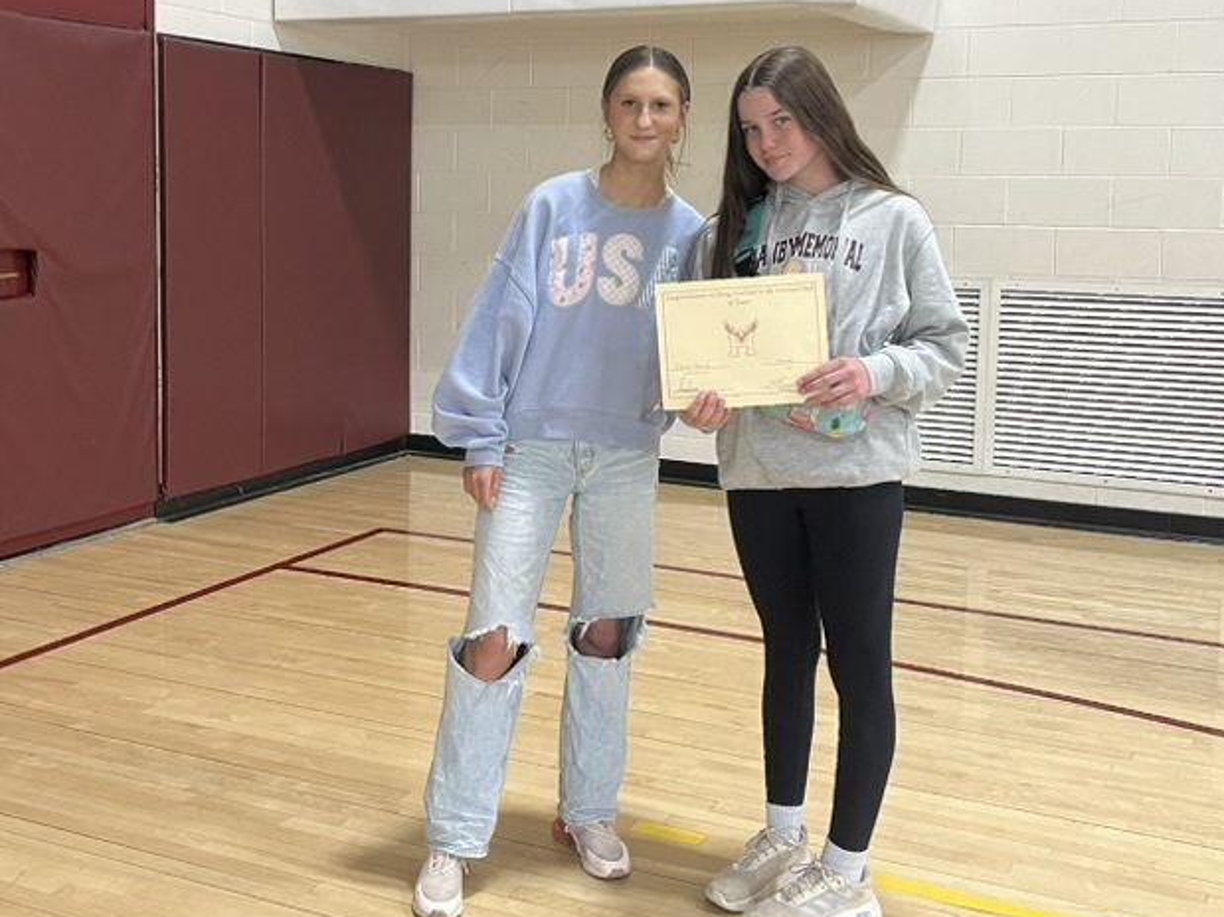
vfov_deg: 33.4
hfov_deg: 43.8
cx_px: 538
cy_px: 338
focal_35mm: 43
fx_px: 1520
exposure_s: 1/96
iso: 125
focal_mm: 5.1
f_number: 1.6
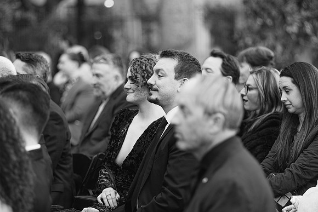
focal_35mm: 122
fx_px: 1082
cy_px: 106
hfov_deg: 16.7
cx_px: 159
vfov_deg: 11.2
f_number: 2.8
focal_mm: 120
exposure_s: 1/125
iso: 450
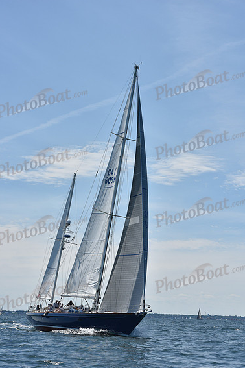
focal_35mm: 88
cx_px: 122
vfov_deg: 23.1
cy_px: 186
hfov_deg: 15.5
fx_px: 898
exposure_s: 1/1600
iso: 250
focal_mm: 86
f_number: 8
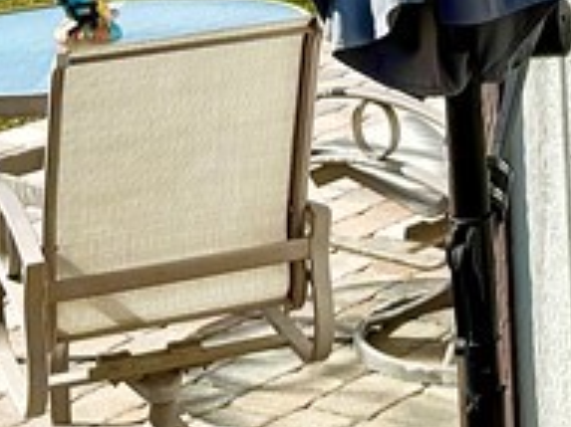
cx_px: 457
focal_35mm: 129
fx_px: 2127
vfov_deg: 10.2
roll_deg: +1.8
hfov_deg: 15.2
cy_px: -558
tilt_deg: +2.8
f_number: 1.78
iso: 80
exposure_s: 1/7353
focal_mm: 6.76
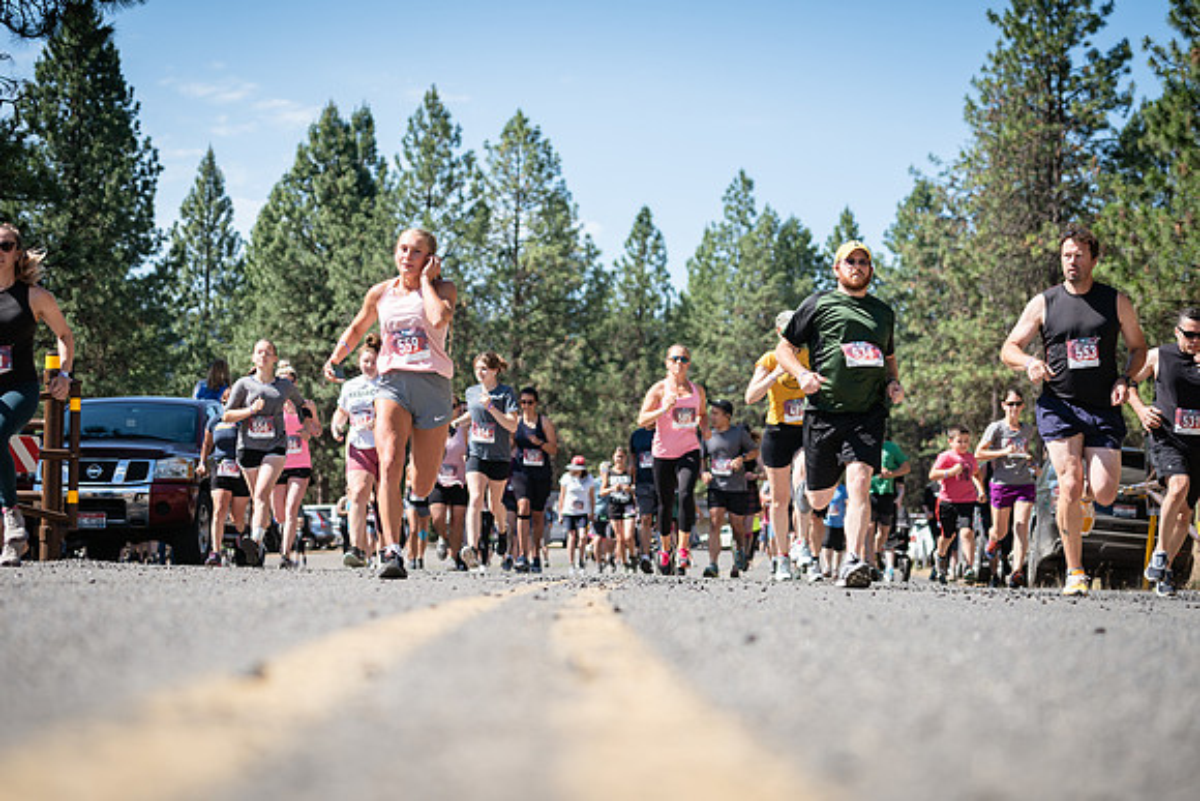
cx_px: 600
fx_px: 2467
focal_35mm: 74
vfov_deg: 18.4
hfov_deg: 27.3
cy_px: 400
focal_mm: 74
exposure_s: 1/500
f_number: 4
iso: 100
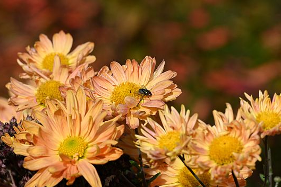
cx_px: 135
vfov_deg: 5.8
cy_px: 102
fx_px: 1858
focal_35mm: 238
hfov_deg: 8.6
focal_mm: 105
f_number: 7.1
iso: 100
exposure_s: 1/400
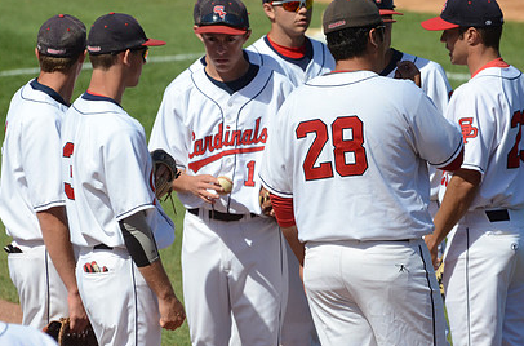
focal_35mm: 472
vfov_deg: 2.9
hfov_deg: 4.4
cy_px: 127
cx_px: 283
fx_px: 6849
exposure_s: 1/8000
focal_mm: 220
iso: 1000
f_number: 5.3
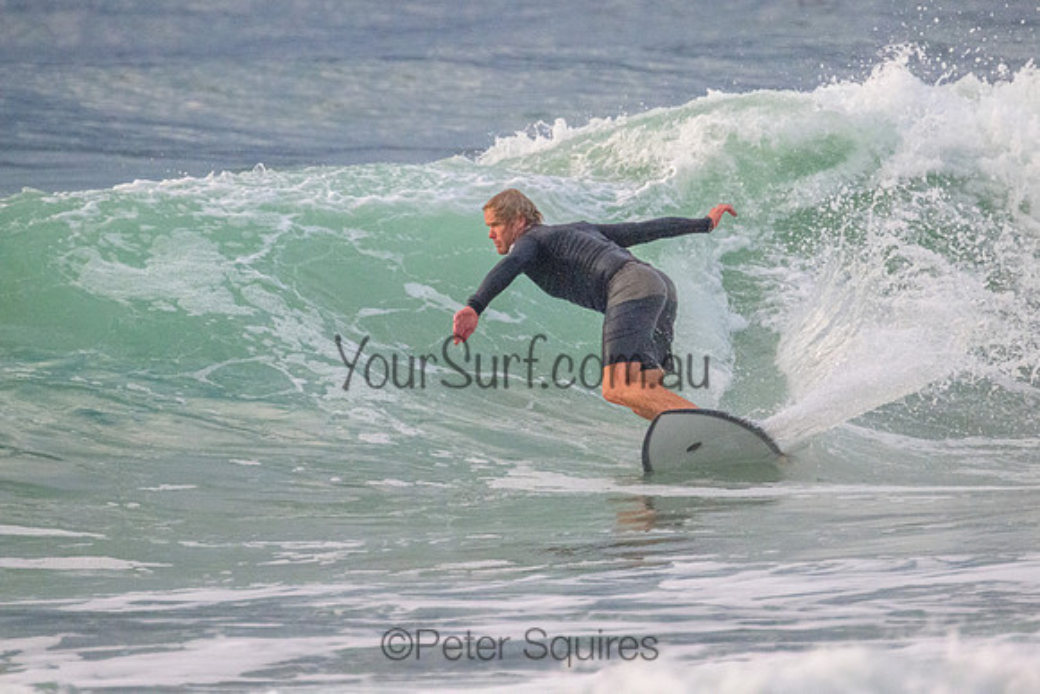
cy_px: 295
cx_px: 597
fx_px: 26556
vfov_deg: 1.5
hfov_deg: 2.2
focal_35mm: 919
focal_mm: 800
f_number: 11
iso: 5600
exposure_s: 1/2000
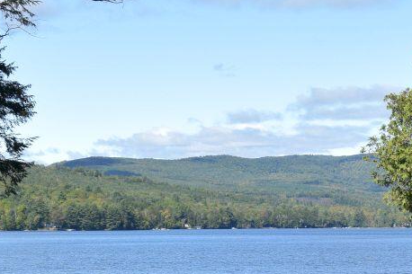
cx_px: 274
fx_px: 1350
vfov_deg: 11.5
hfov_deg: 17.3
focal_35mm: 118
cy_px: 245
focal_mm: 24
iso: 400
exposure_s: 1/500
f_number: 11
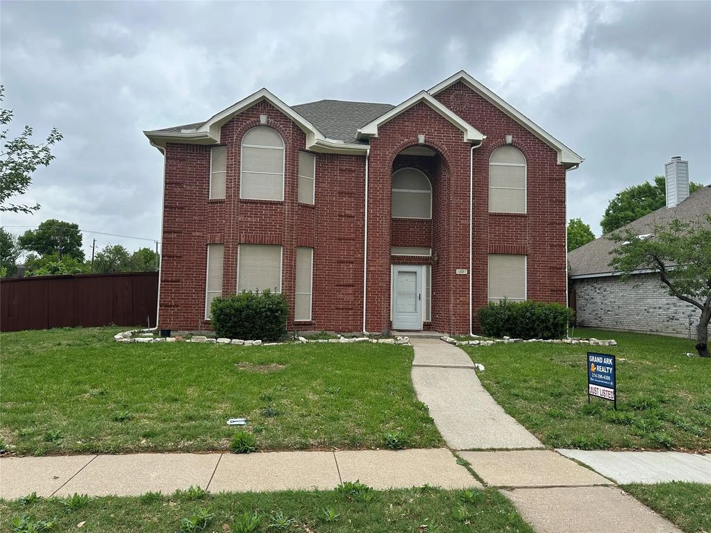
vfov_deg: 56.8
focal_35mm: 24
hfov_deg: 71.6
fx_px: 493
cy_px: 266
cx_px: 356
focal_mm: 6.86
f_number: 1.78
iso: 80
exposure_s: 1/1664
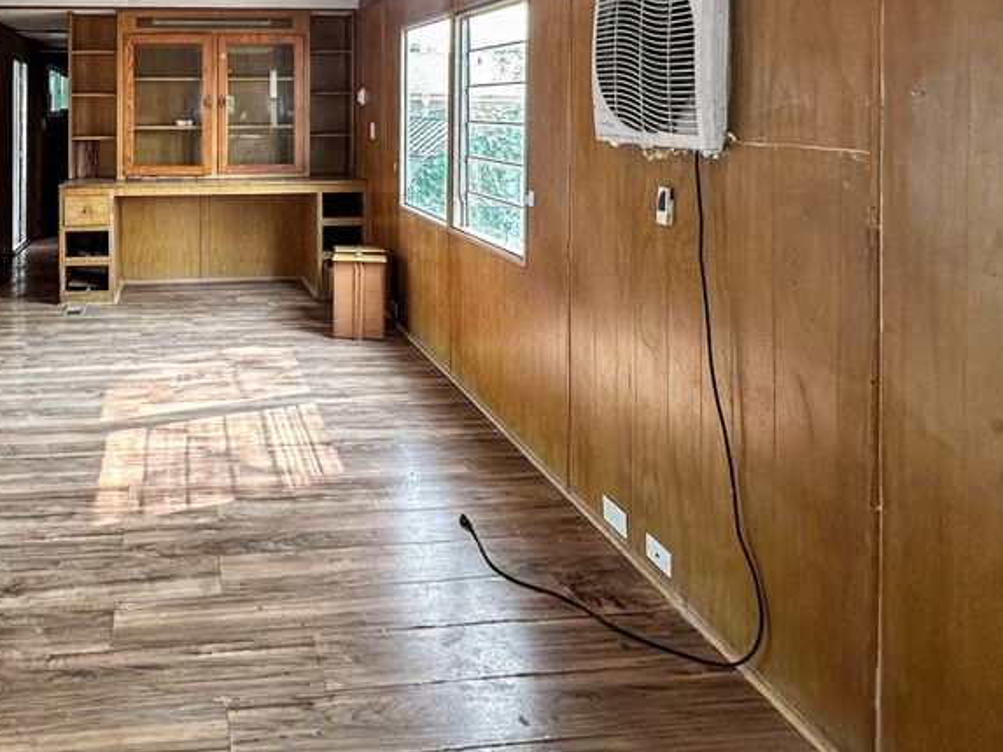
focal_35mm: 25
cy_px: 262
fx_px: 725
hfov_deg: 64.8
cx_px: 240
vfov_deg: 54.0
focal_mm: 2.22
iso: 100
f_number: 2.2
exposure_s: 1/100
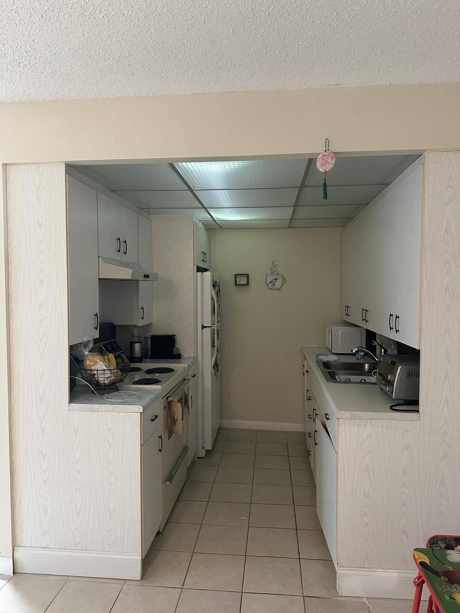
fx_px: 425
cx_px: 230
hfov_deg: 56.8
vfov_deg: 71.6
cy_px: 306
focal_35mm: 24
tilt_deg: -1.9
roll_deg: -0.8
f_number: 1.78
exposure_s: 1/60
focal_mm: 6.86
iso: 640
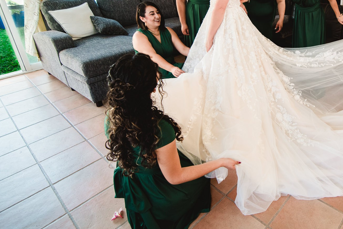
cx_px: 265
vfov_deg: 49.7
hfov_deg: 66.2
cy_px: 64
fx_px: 238
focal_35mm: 25
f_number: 3.2
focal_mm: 16
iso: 400
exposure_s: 1/200
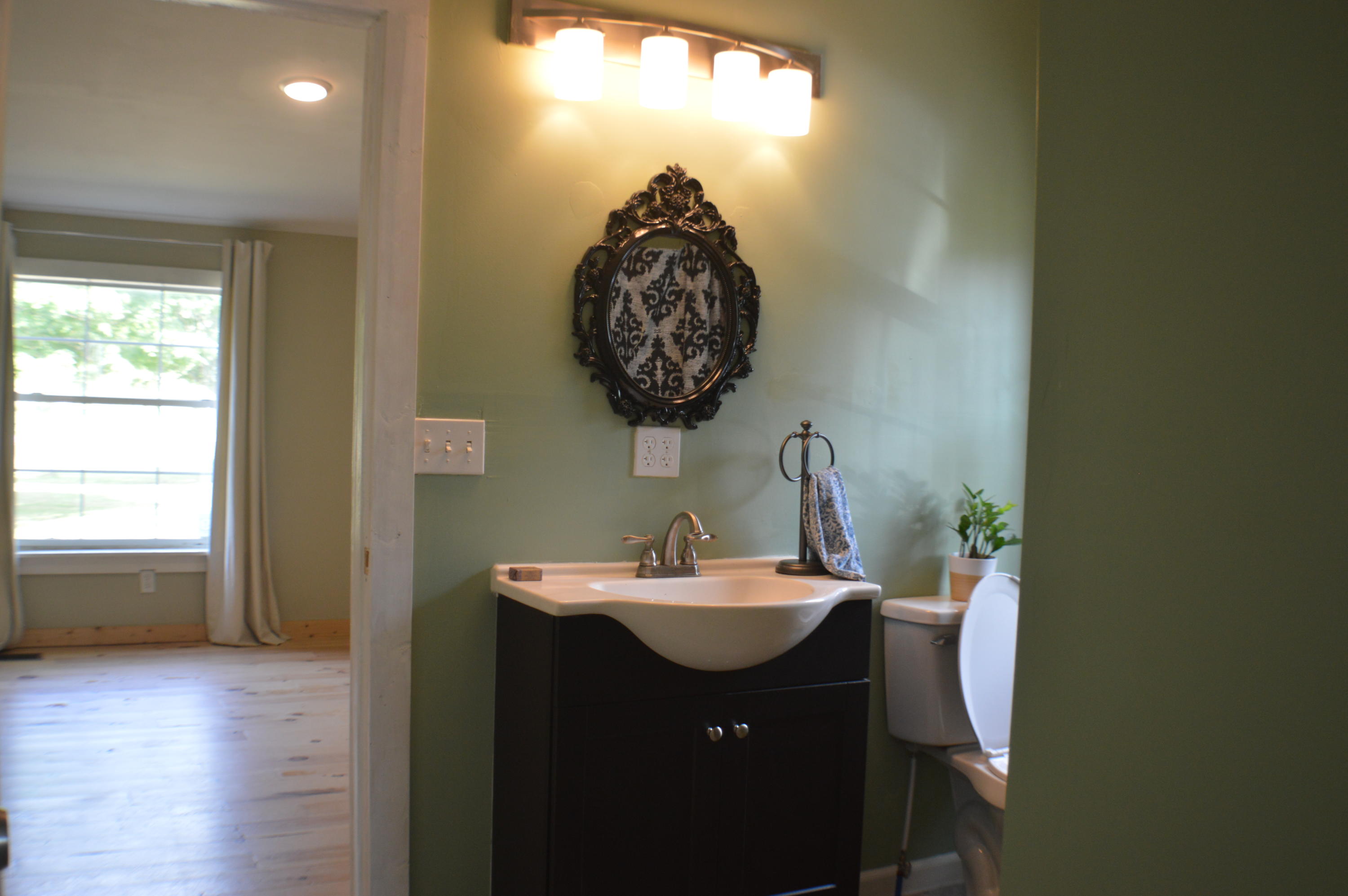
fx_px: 1627
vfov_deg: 30.8
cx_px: 674
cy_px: 448
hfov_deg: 45.0
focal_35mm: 44
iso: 450
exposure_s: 1/60
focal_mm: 29
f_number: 4.2
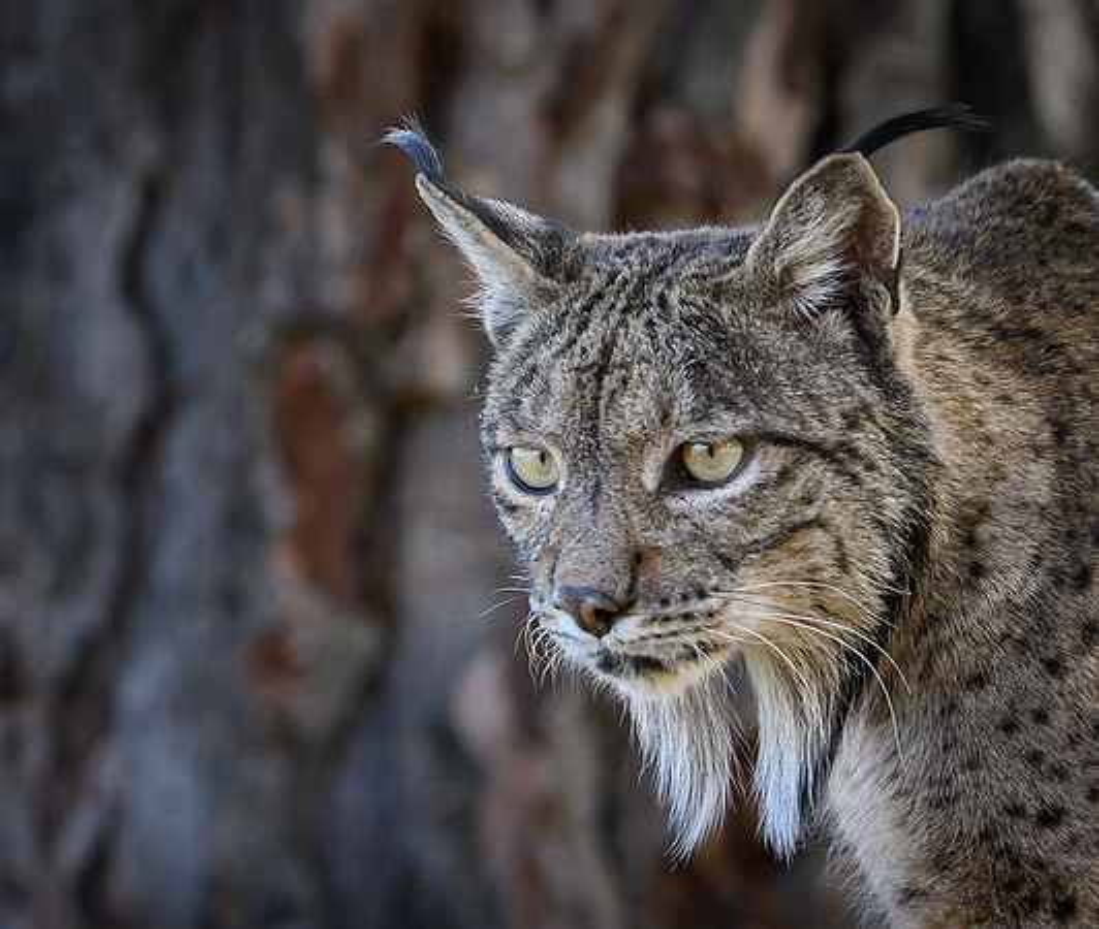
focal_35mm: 1175
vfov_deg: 1.4
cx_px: 387
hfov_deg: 1.6
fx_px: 39077
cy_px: 877
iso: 1250
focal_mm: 400
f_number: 4
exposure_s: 1/2000
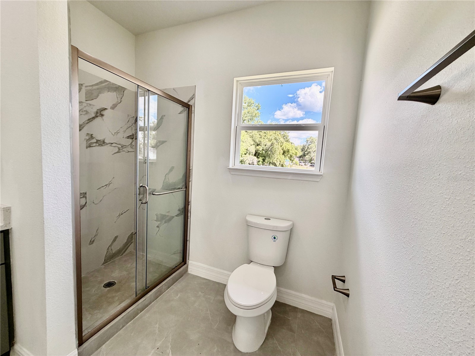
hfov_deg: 102.1
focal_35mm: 14
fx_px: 192
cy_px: 178
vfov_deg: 85.7
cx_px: 238
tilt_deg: -4.9
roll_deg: -2.9
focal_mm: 2.22
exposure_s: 1/133
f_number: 2.2
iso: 50
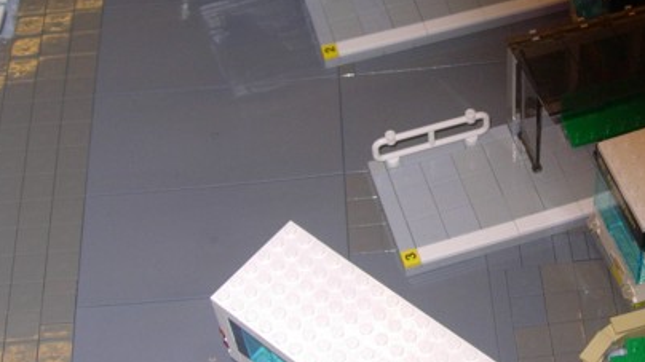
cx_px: 576
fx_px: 1402
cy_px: 112
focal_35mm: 82
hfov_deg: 25.1
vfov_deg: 14.7
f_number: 2.8
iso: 79
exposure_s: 1/64
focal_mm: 7.8
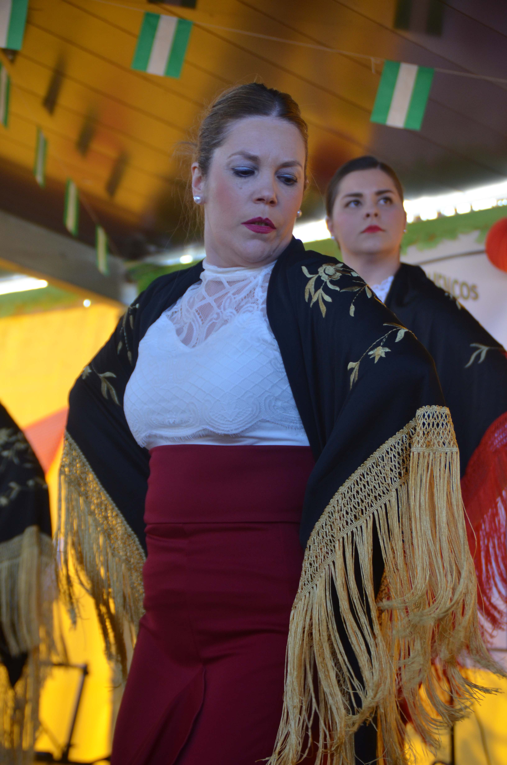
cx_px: 254
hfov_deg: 15.1
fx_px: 1910
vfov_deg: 22.7
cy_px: 382
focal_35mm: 90
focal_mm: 60
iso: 500
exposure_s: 1/250
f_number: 5
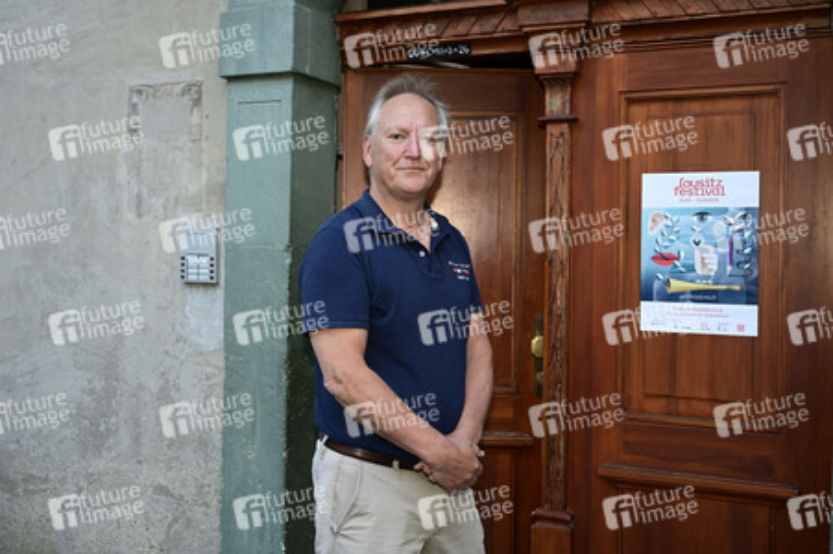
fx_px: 809
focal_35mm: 35
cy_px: 277
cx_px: 416
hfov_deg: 54.5
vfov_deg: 37.8
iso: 640
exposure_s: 1/200
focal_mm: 35
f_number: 3.5
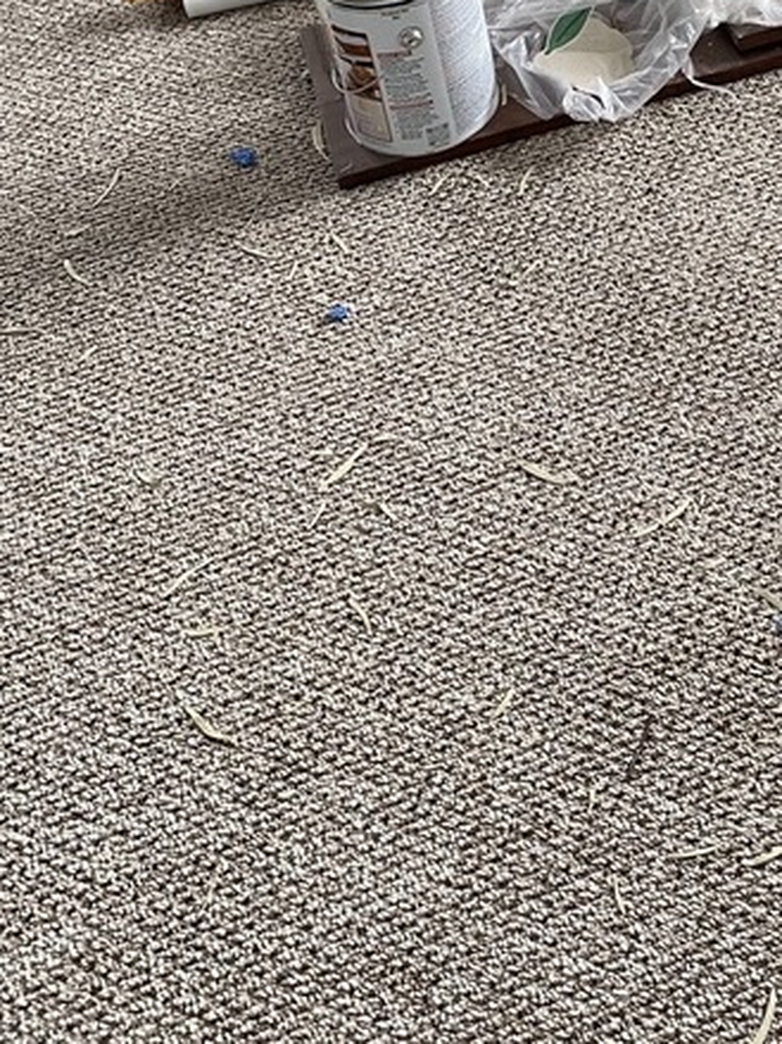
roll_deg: +3.7
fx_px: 1929
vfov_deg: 28.3
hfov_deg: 22.2
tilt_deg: -34.8
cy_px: -17
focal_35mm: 64
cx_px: 756
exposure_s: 1/98
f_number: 1.8
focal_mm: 4.25
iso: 125
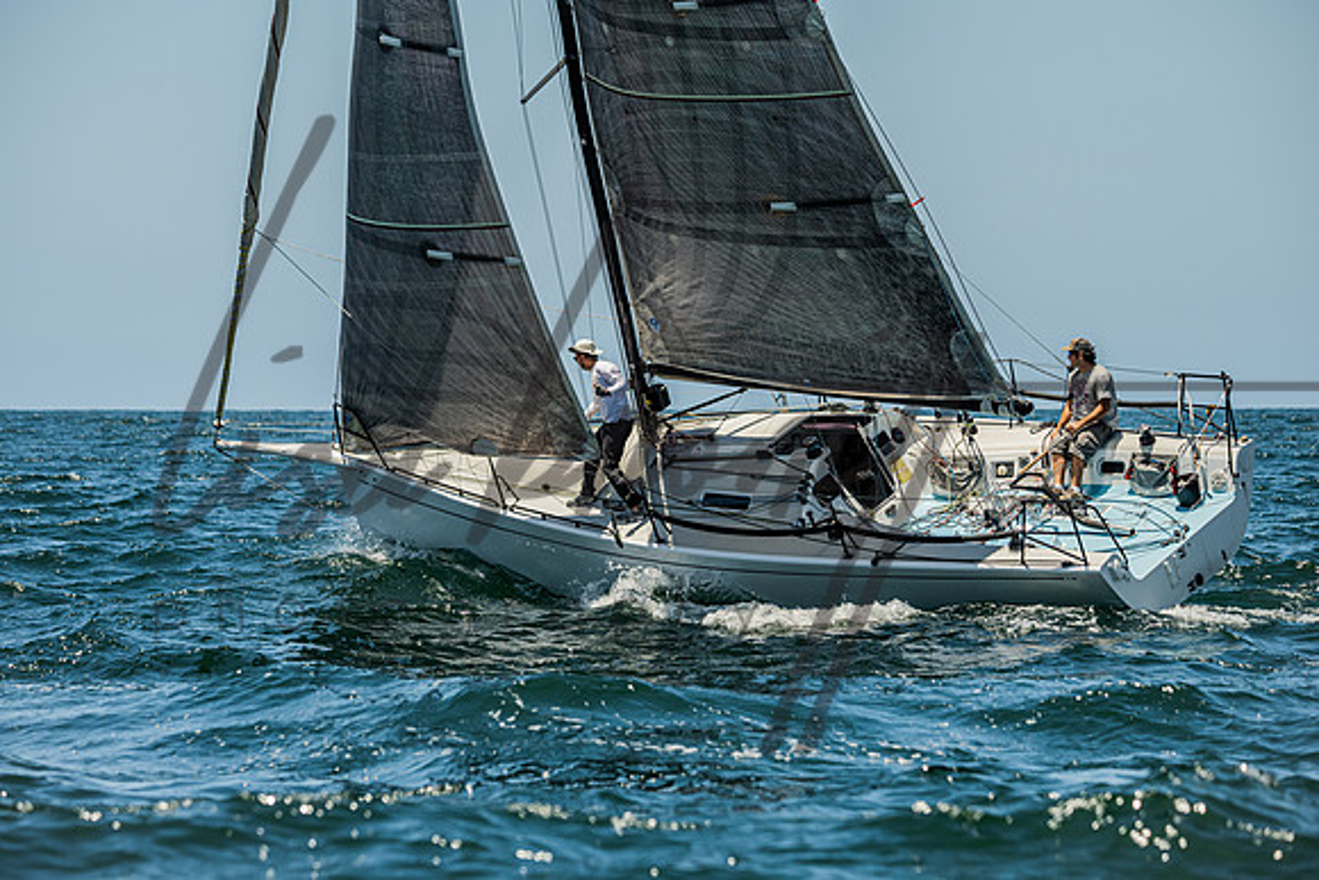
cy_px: 468
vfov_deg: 8.0
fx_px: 6274
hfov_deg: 12.0
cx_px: 656
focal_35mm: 171
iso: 320
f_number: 5.6
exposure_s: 1/1250
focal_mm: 160
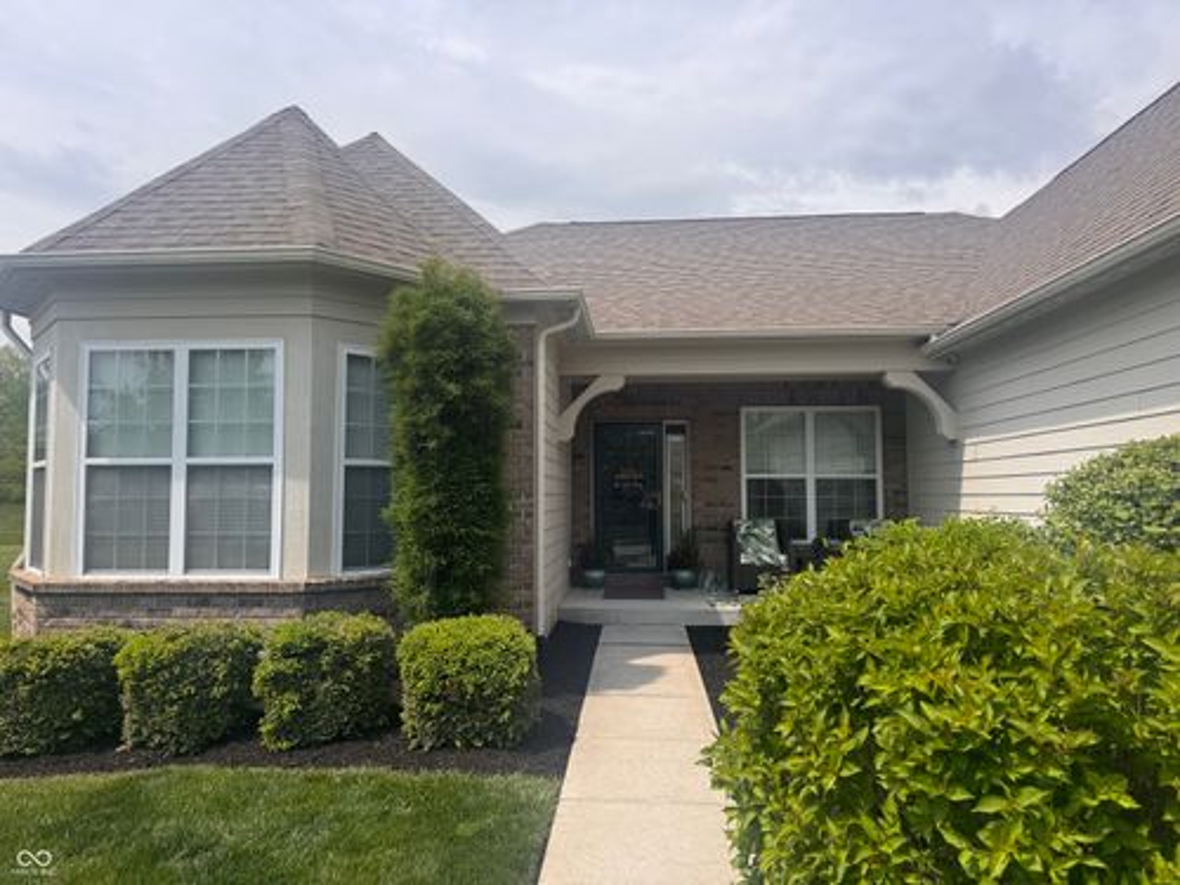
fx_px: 818
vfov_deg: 56.8
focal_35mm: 24
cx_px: 590
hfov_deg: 71.6
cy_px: 442
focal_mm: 6.76
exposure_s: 1/5348
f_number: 1.78
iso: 80
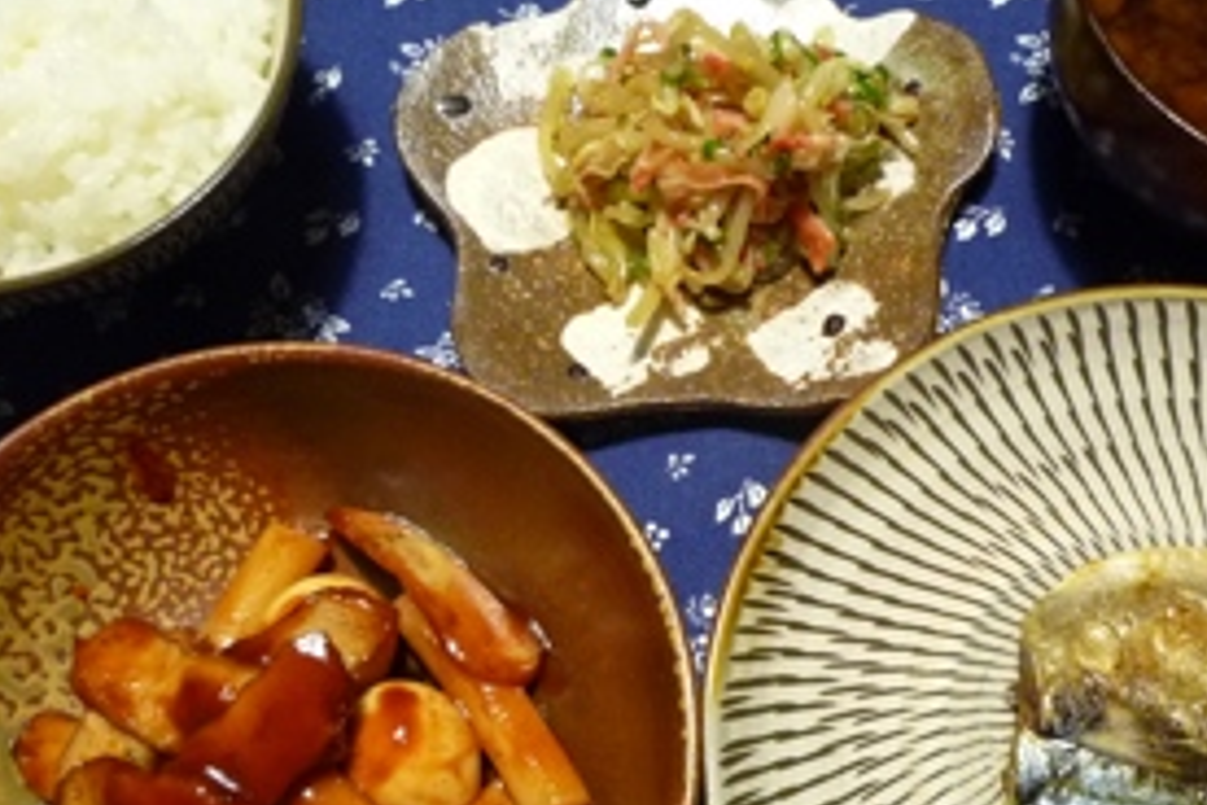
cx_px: 689
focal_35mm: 40
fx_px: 1341
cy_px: 564
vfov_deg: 33.0
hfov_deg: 48.3
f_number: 2.8
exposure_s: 1/8
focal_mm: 4.4
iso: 400
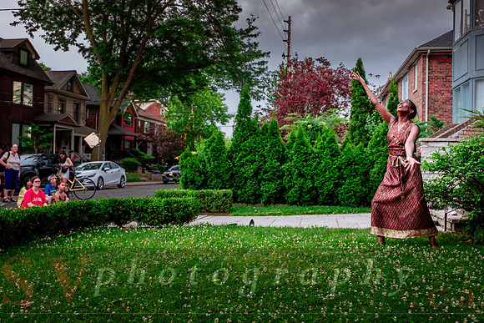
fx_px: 457
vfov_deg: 38.9
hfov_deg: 55.8
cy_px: 162
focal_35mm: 34
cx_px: 242
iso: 500
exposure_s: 1/250
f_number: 2.8
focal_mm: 22.7
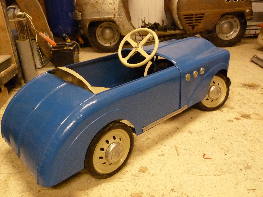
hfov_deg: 58.4
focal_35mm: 31
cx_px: 132
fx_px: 236
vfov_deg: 45.4
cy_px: 98
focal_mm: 5.6
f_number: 3
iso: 800
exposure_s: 1/13
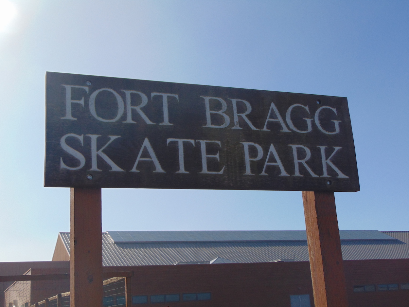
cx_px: 204
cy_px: 154
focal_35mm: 50
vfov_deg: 29.1
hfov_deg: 38.2
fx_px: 591
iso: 80
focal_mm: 9
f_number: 9
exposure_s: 1/250
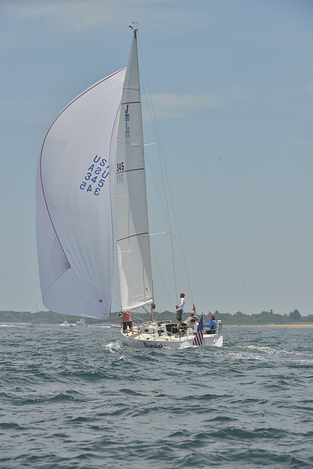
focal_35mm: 200
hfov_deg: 6.9
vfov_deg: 10.3
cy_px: 234
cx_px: 156
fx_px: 2607
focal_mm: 200
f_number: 11
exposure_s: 1/800
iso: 280
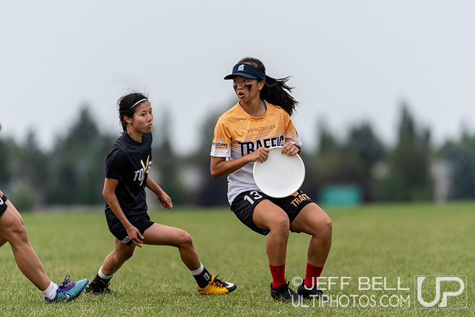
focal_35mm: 600
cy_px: 158
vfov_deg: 2.3
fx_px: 7918
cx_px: 238
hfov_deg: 3.4
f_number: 4
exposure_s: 1/1000
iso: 160
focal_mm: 400
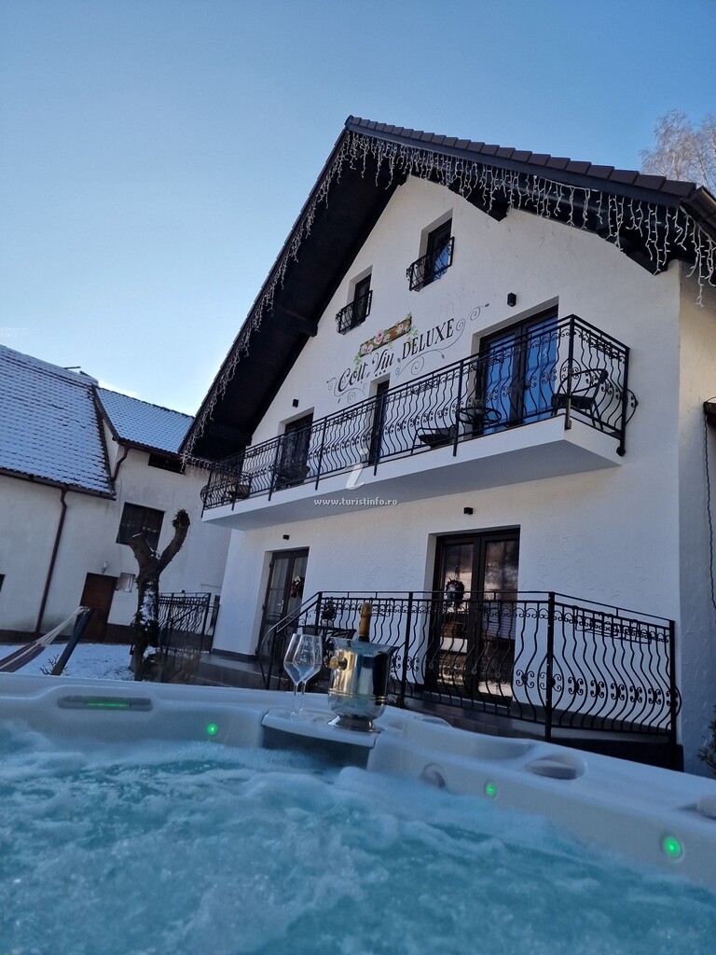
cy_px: 478
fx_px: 634
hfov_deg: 58.9
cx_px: 358
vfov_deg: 73.9
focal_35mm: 23
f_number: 1.8
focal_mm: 6.4
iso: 50
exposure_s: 1/712
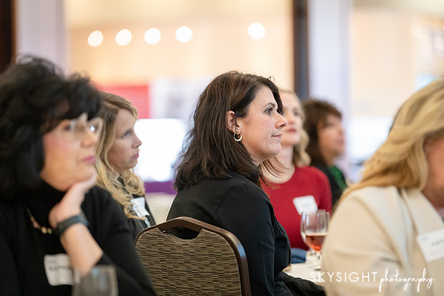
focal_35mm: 154
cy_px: 148
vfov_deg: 8.9
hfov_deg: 13.4
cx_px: 222
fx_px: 1894
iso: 3200
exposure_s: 1/320
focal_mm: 150
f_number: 2.8
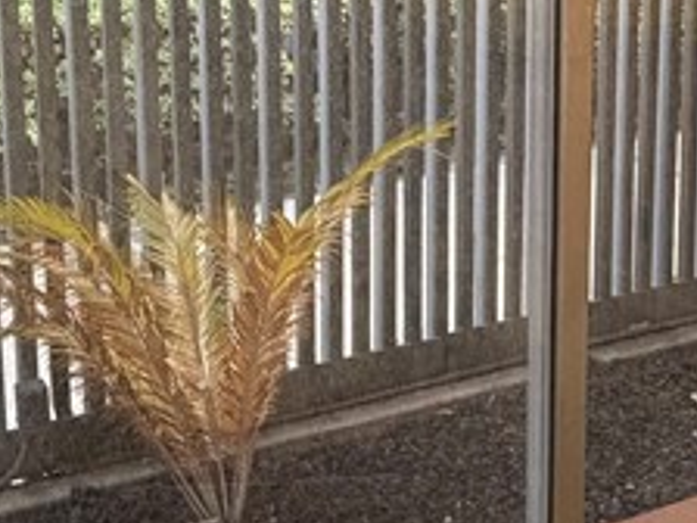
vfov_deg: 22.4
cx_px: 386
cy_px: 47
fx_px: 1289
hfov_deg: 30.2
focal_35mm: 64
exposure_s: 1/119
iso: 320
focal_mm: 2.22
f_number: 2.2
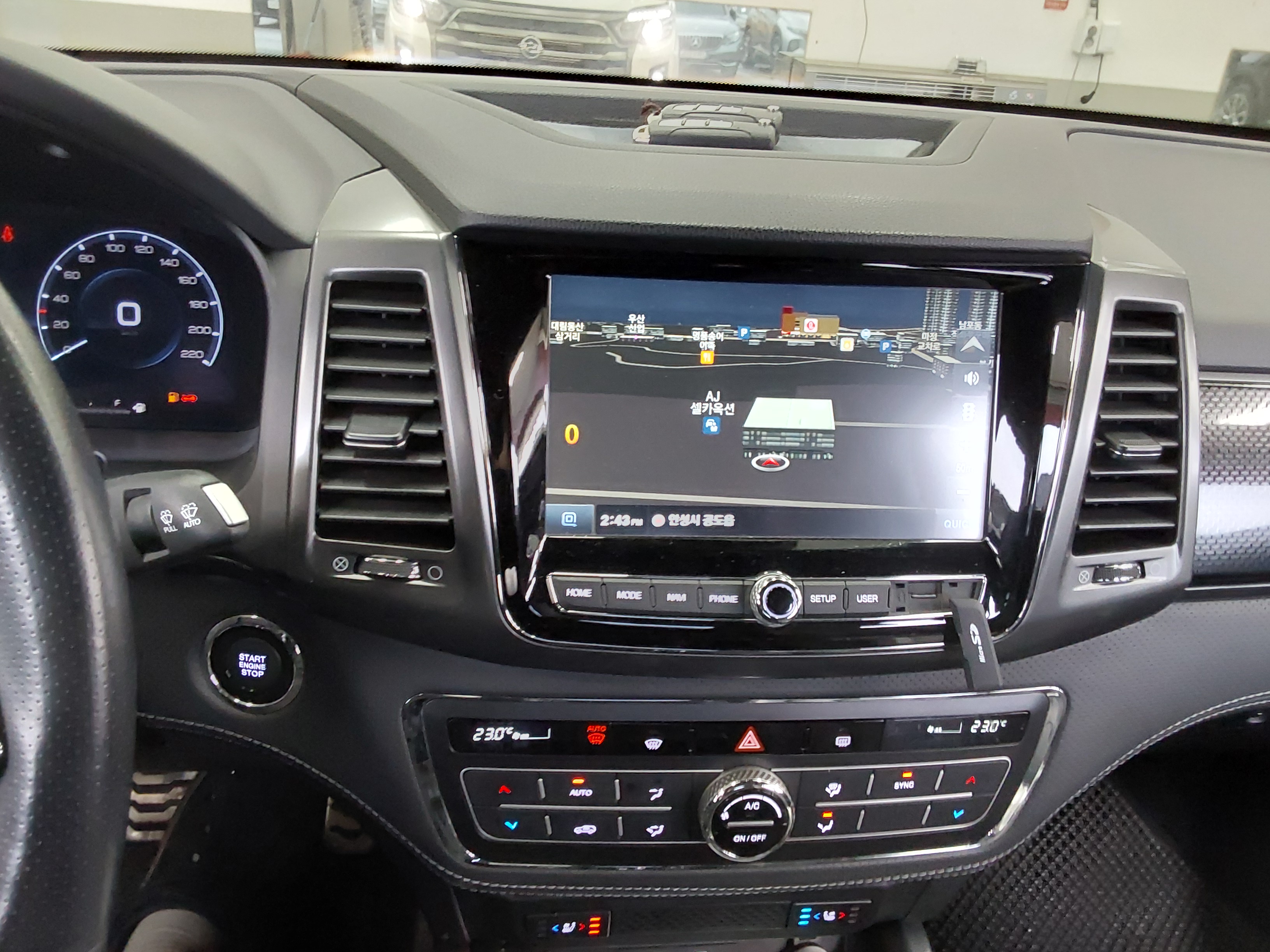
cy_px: 476
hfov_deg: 63.4
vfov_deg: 49.7
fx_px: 1027
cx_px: 635
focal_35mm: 28
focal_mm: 2.91
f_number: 1.9
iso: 320
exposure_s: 1/30
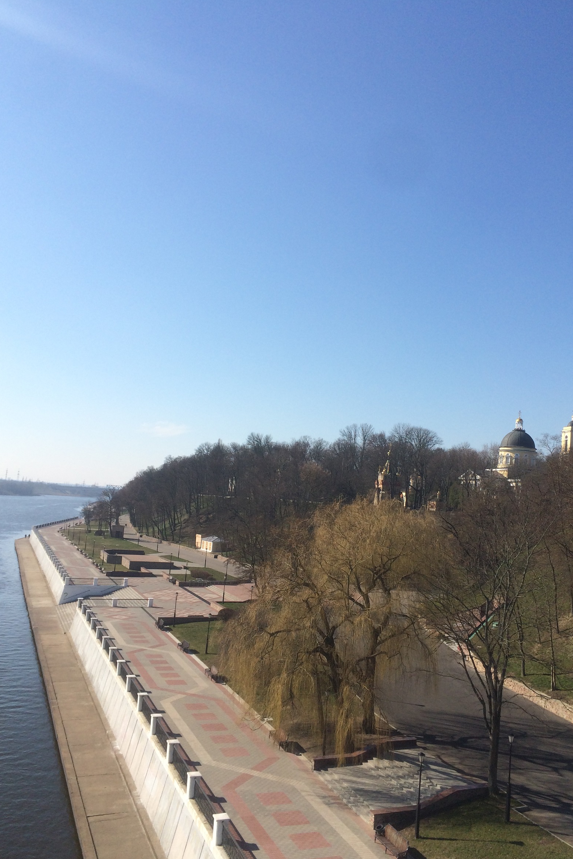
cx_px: 315
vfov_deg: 60.3
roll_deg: -2.7
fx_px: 740
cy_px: 433
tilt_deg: +0.9
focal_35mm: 31
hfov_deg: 42.3
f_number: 2.2
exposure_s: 1/2740
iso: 32
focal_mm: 4.15
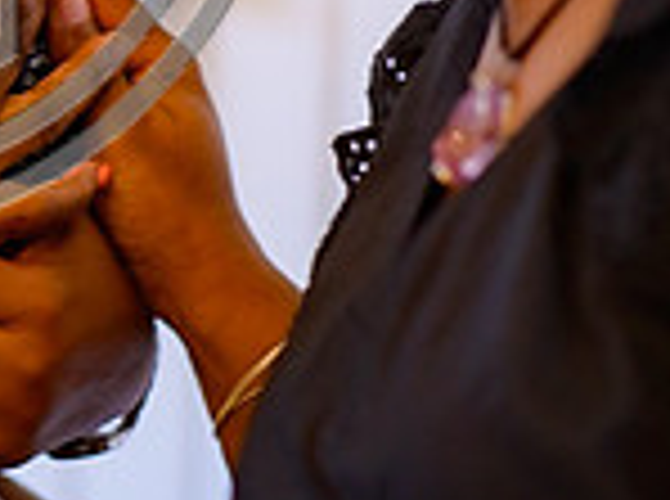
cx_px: -180
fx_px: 7608
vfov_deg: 3.7
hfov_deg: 5.0
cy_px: -191
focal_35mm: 394
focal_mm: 105
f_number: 1.8
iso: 500
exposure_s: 1/125
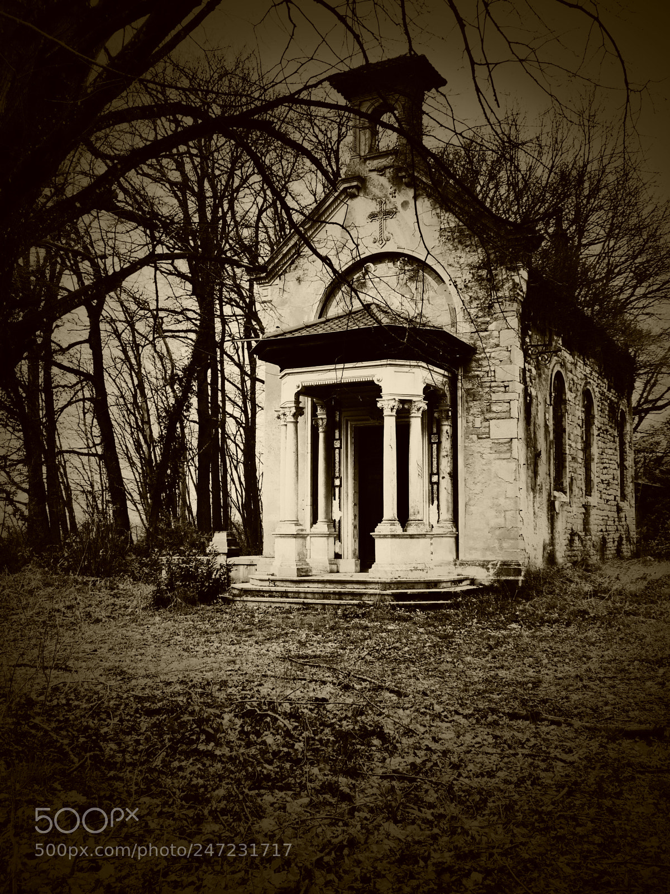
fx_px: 877
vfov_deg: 54.0
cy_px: 447
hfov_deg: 41.8
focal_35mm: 34
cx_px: 335
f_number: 4
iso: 100
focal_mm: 6.2
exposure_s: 1/160
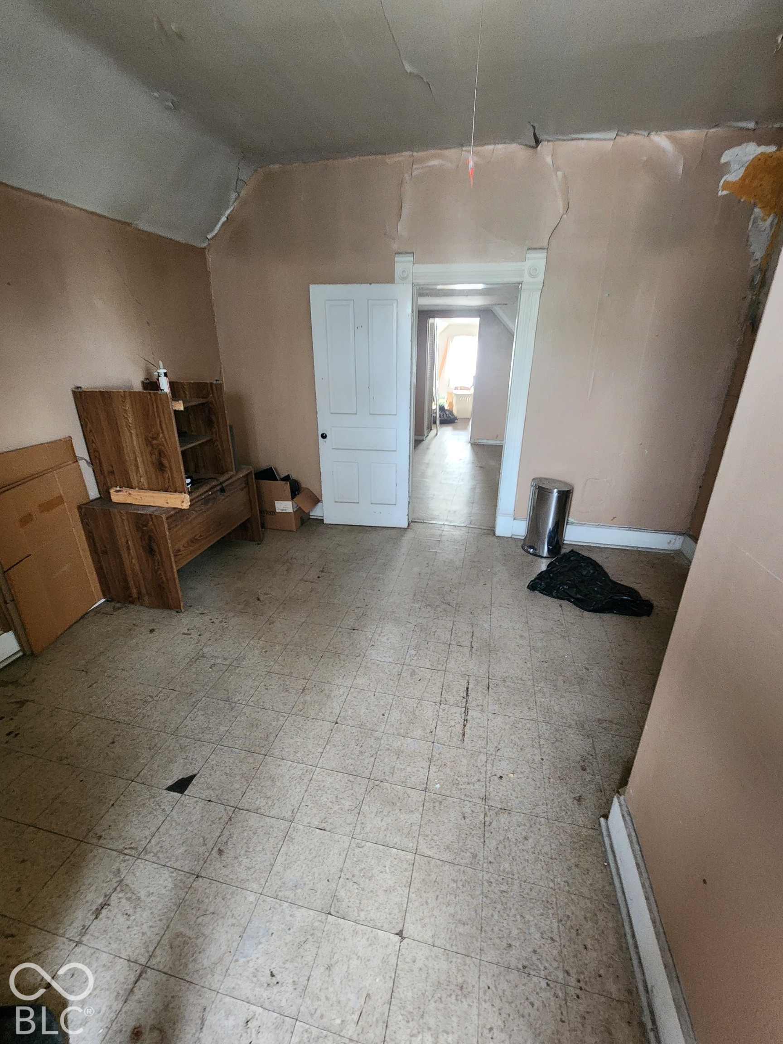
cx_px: 392
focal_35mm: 13
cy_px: 522
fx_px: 392
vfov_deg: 106.2
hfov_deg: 89.9
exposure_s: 1/30
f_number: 2.2
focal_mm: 2.2
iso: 500
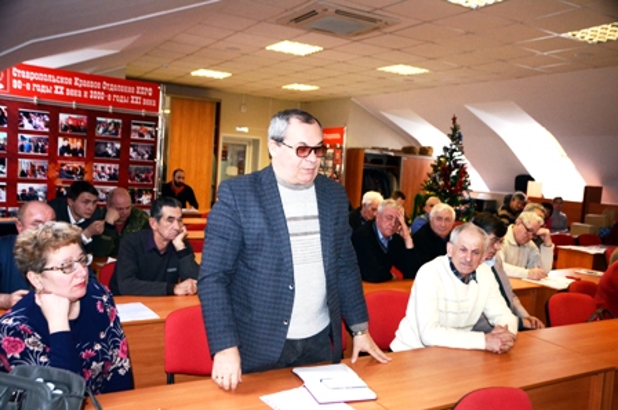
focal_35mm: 33
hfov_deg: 57.3
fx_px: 565
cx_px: 309
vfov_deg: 39.8
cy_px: 205
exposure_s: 1/200
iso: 1600
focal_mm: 22
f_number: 3.8
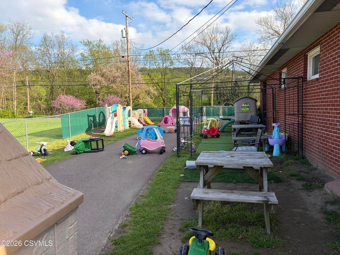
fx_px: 255
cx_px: 170
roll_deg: +1.6
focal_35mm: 26
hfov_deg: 67.3
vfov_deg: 53.1
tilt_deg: -3.5
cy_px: 128
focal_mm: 5.96
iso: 50
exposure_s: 1/1016
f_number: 1.6
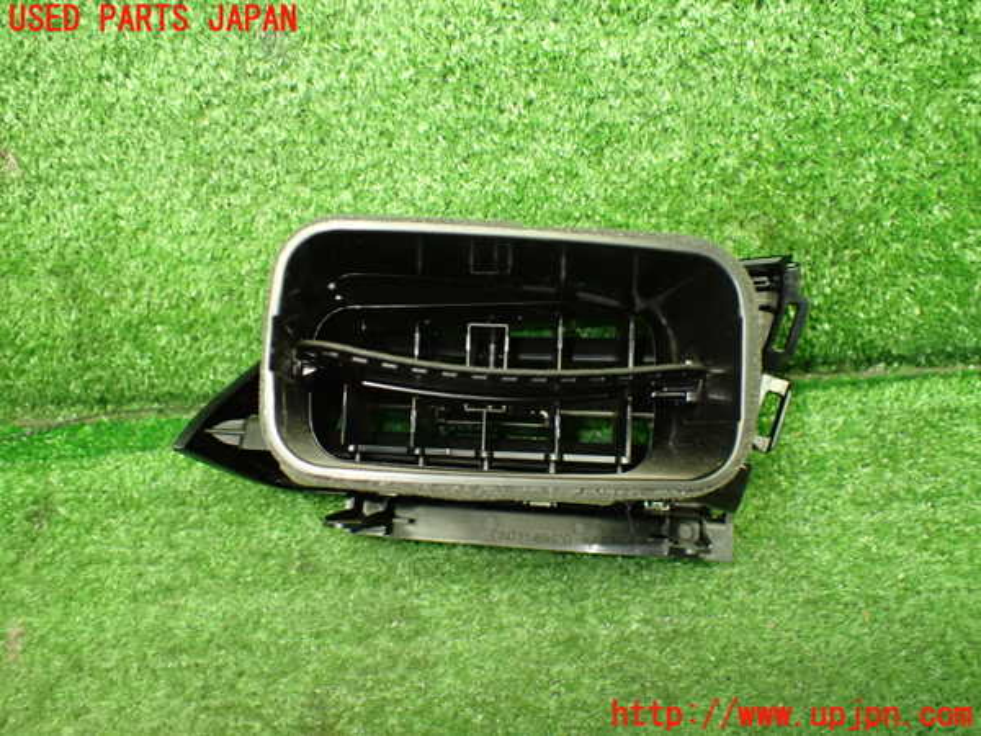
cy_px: 368
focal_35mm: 30
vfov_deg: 46.8
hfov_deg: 60.0
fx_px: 850
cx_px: 490
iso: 800
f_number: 2.3
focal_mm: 5.4
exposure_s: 1/60
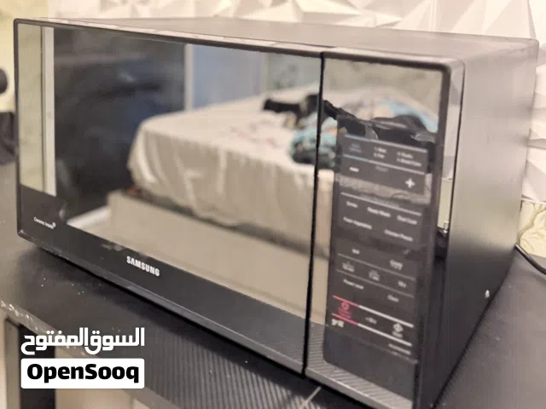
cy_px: 204
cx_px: 273
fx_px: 379
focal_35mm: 24
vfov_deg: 56.8
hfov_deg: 71.6
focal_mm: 6.76
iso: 1600
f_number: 1.78
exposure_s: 1/26
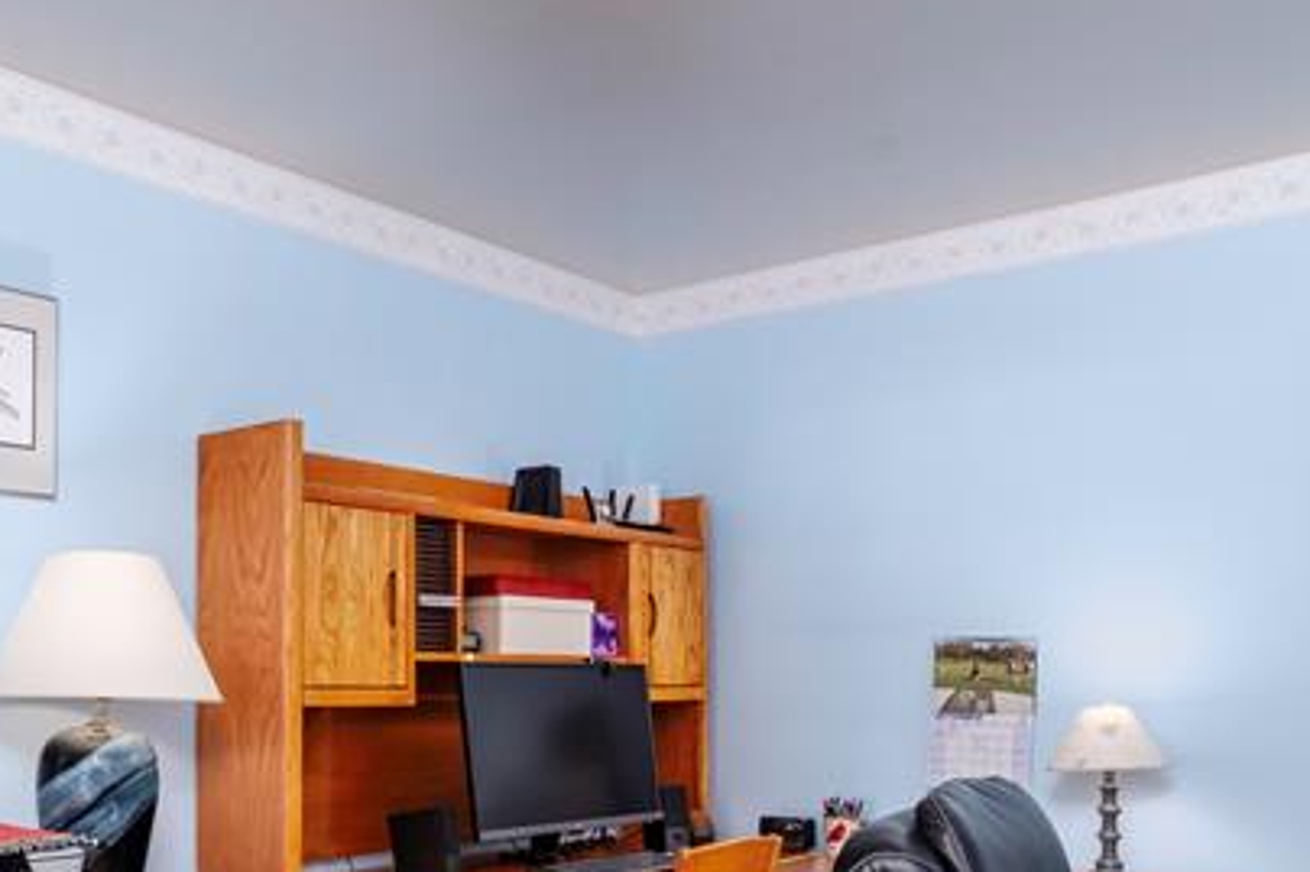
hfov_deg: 50.2
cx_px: 486
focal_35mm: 38
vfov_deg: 34.3
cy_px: 658
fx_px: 1382
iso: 800
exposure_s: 1/250
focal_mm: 10
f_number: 6.4
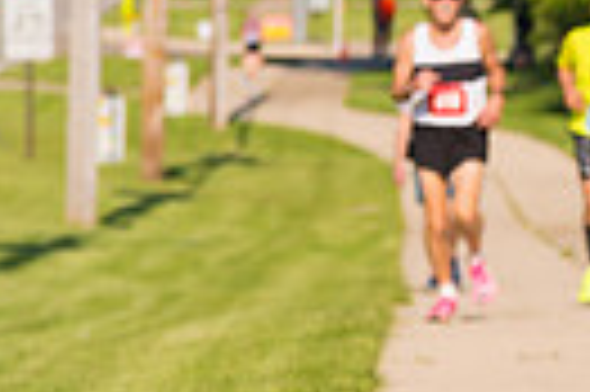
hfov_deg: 3.8
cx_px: 1288
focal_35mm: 532
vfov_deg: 2.6
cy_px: 20
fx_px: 8708
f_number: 5.6
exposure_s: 1/2000
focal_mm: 120
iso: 400
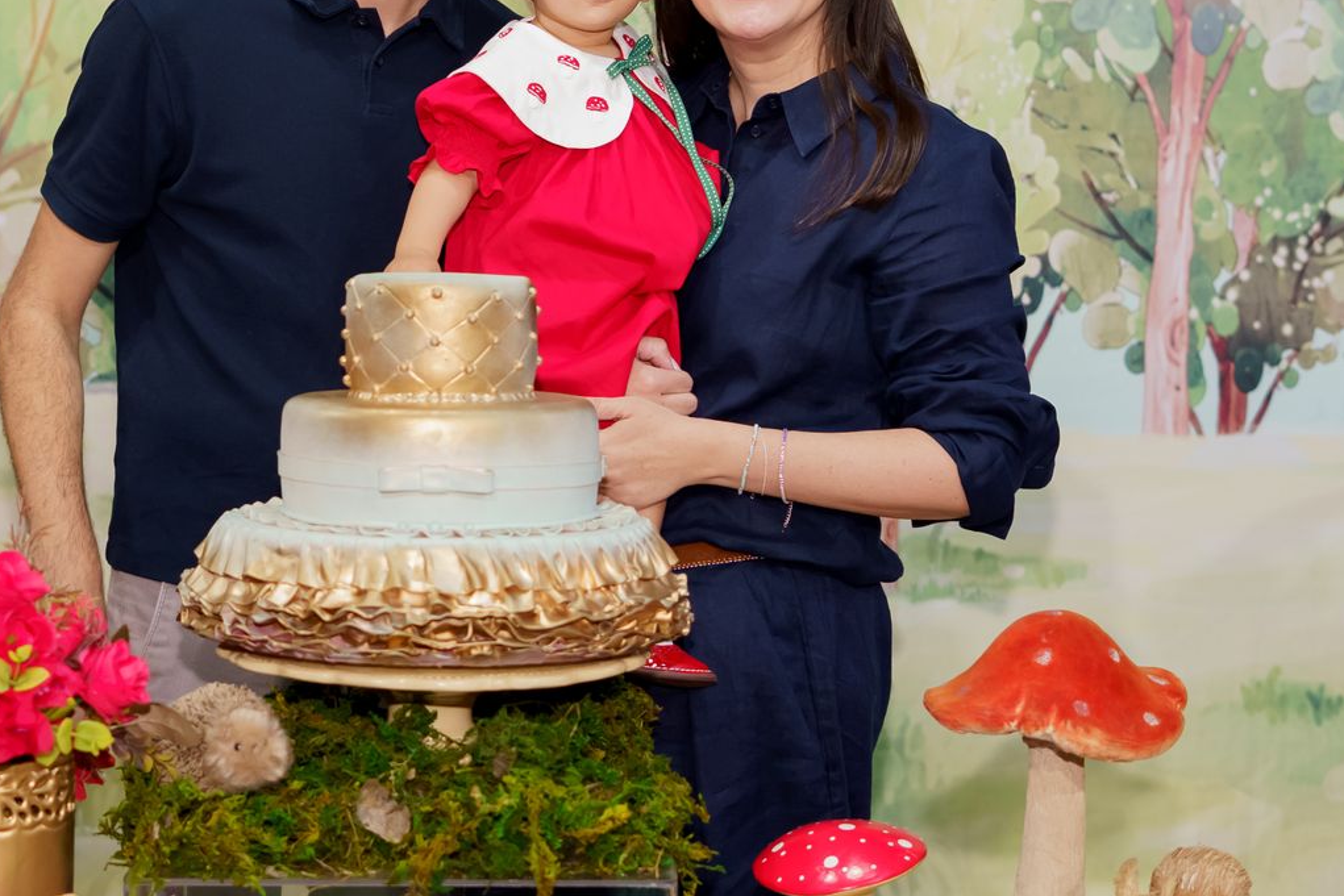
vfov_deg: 14.5
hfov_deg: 21.6
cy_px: 203
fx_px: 3510
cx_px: 455
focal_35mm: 94
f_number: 2.8
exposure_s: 1/160
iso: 2000
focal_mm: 50
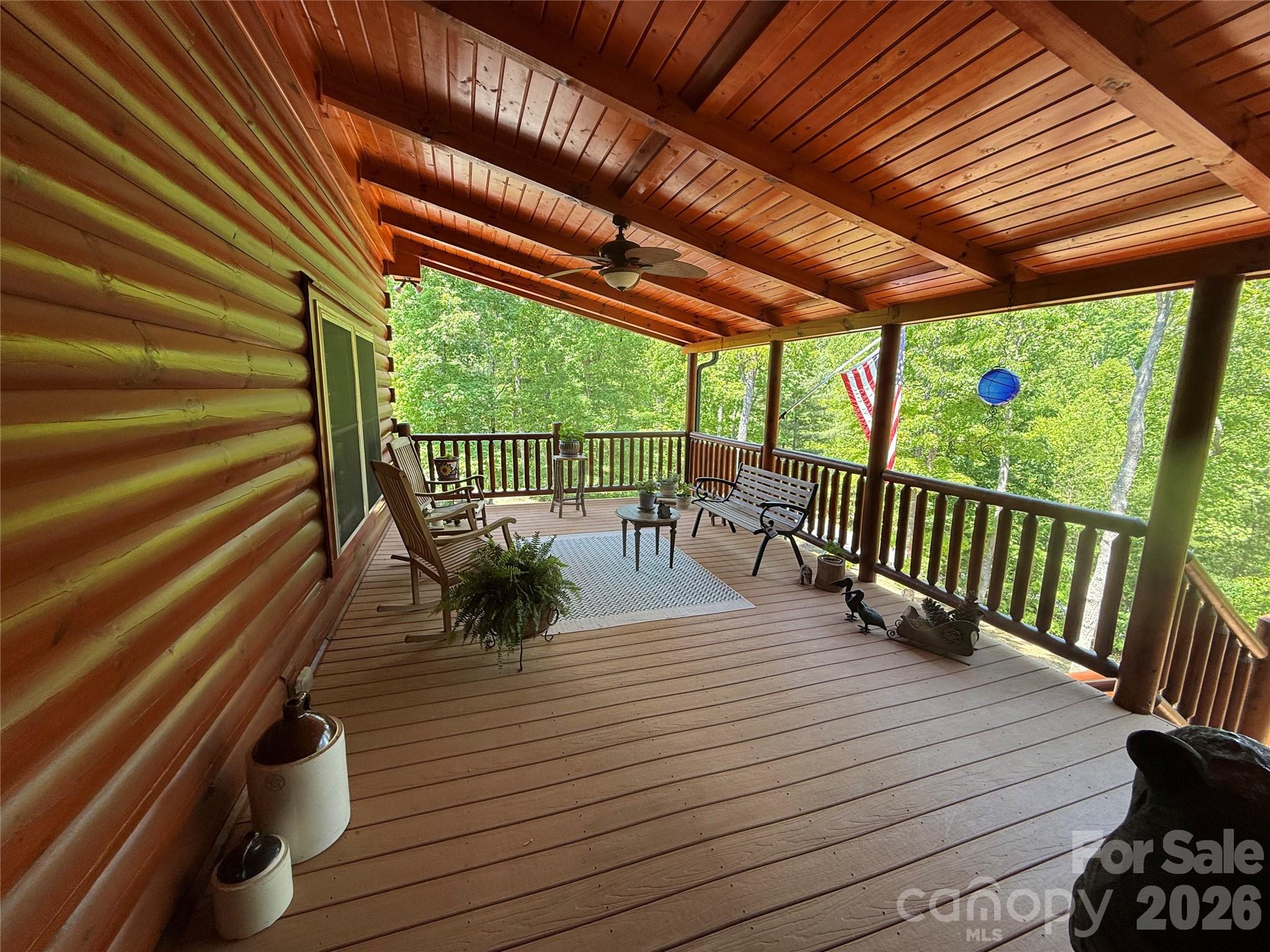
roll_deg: -2.0
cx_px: 635
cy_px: 476
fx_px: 514
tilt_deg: -9.4
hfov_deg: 102.1
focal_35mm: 14
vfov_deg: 85.7
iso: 50
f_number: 2.2
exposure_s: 1/99
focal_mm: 2.22
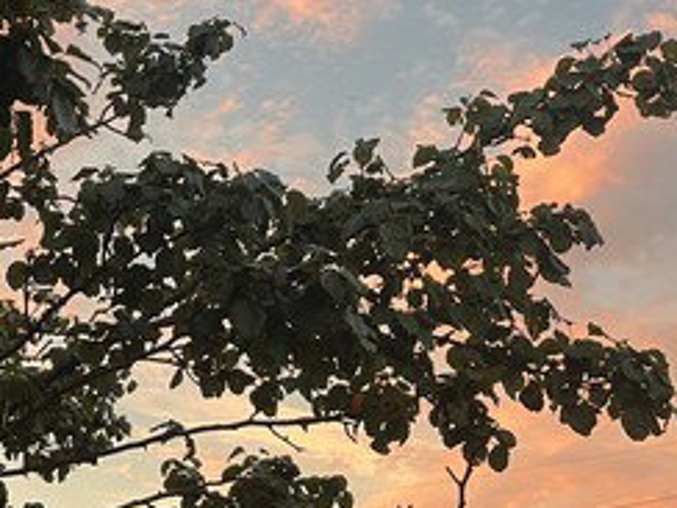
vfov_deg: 22.8
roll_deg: -1.2
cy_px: 158
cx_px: -14
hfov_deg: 28.3
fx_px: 1252
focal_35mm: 64
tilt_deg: +25.2
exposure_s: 1/99
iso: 125
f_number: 1.6
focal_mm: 5.1
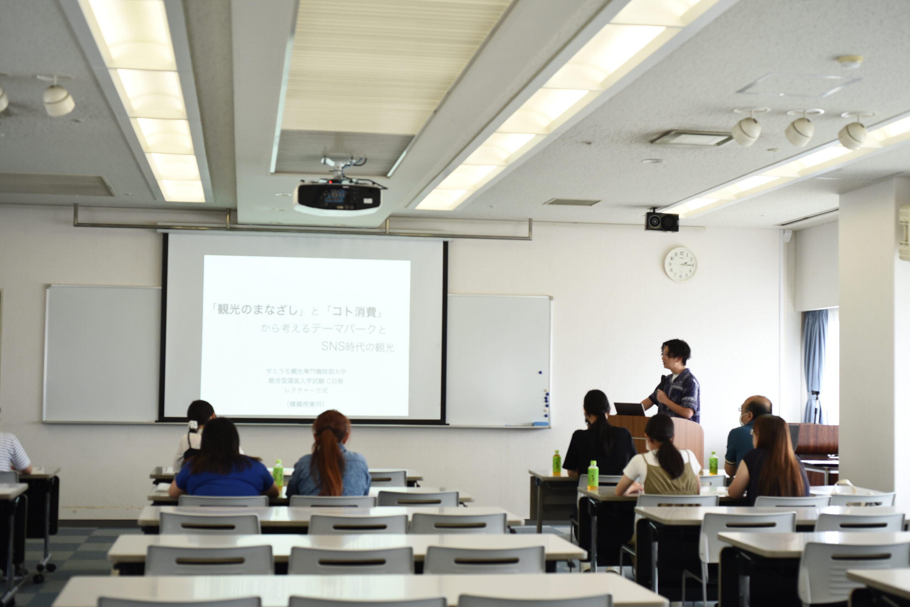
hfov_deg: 36.2
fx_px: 1390
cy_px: 304
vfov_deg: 24.6
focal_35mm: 55
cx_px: 455
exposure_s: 1/250
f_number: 4
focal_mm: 55
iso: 1000
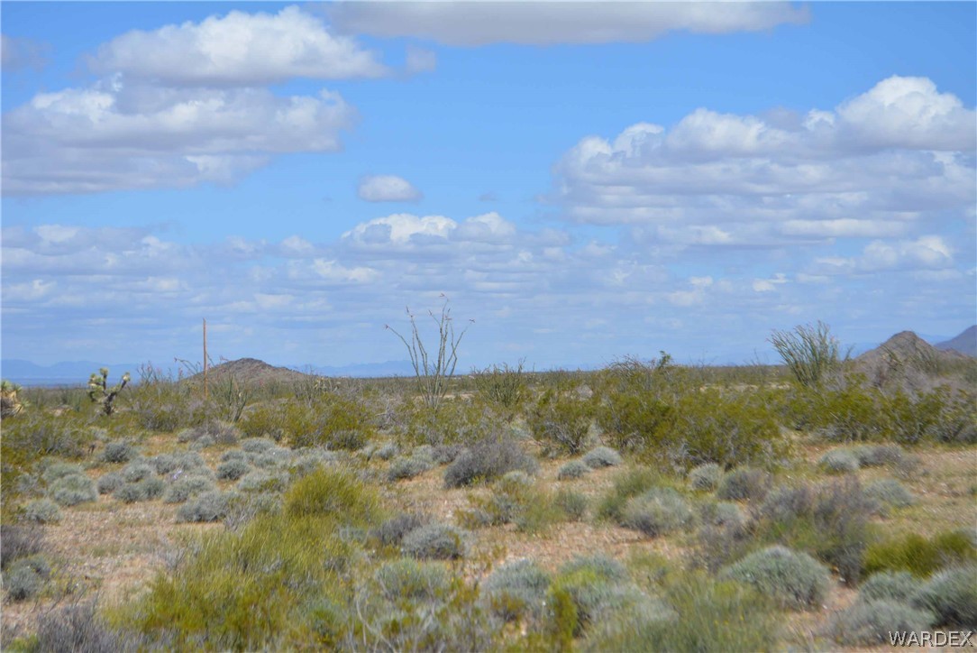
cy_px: 326
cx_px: 488
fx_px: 2240
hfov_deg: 24.6
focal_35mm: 82
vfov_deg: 16.6
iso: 400
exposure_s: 1/2000
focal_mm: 55
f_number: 7.1
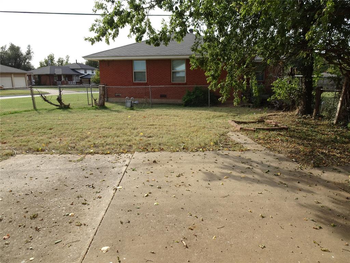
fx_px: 243
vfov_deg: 56.8
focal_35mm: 24
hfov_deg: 71.6
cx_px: 175
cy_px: 132
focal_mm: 4.1
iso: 80
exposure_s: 1/400
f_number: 3.5
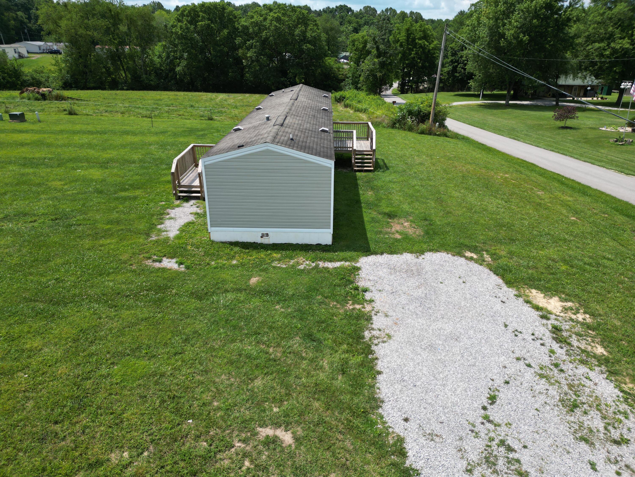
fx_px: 440
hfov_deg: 71.6
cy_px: 238
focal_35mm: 24
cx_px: 318
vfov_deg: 56.8
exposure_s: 1/2500
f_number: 1.7
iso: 110
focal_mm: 6.72
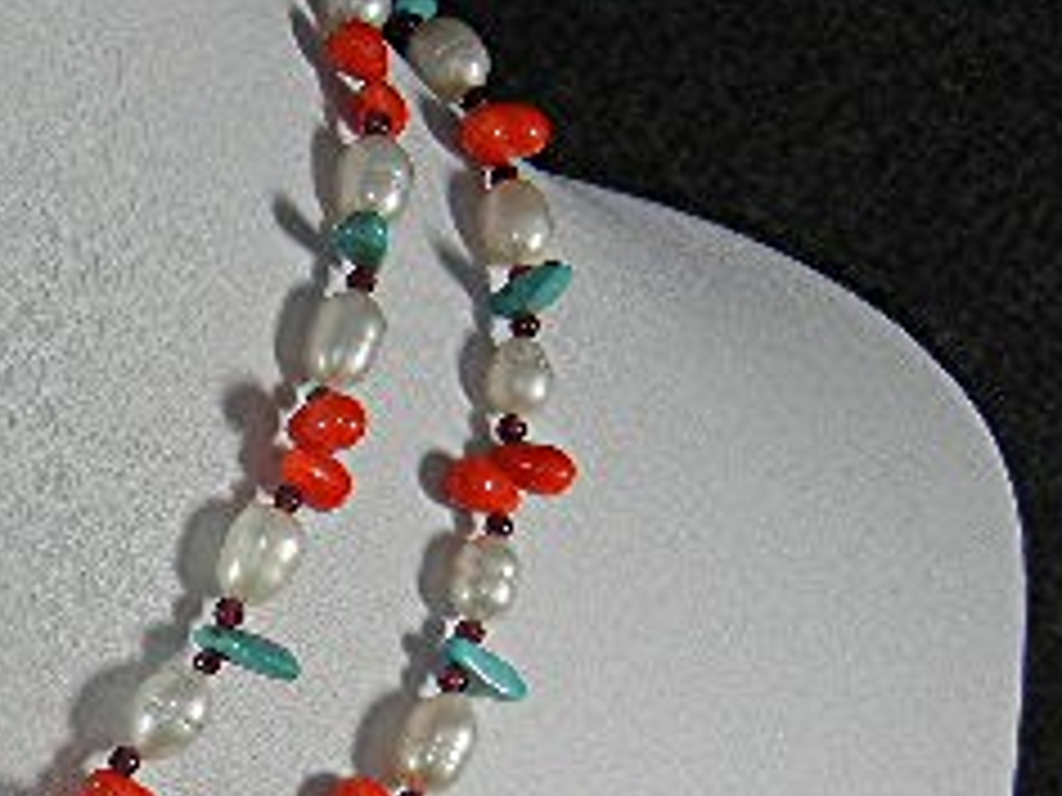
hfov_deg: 15.4
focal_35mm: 122
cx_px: -292
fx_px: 3743
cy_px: 697
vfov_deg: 12.1
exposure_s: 1/59.6
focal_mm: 8.1
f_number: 3.8
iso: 160
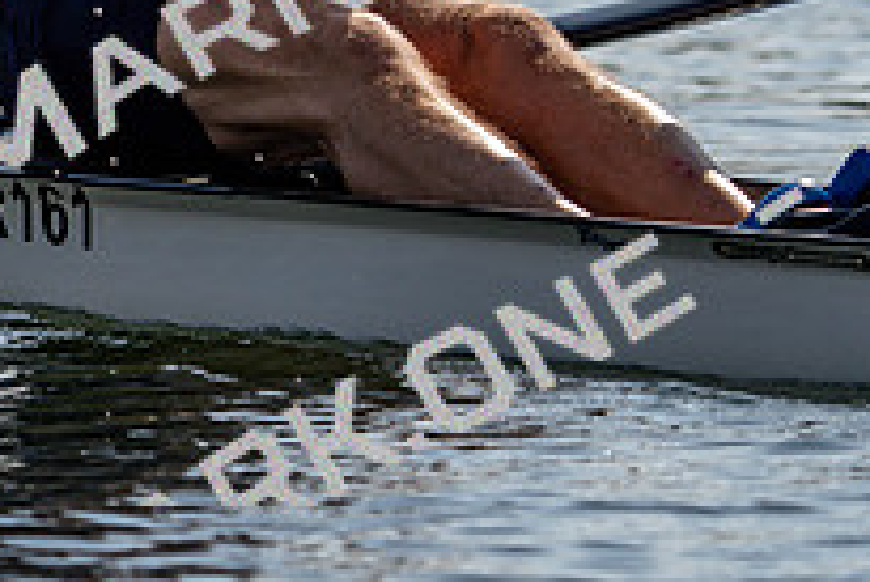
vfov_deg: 2.0
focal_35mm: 676
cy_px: -223
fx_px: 16348
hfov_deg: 3.0
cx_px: 530
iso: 100
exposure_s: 1/1600
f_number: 5.6
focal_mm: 239
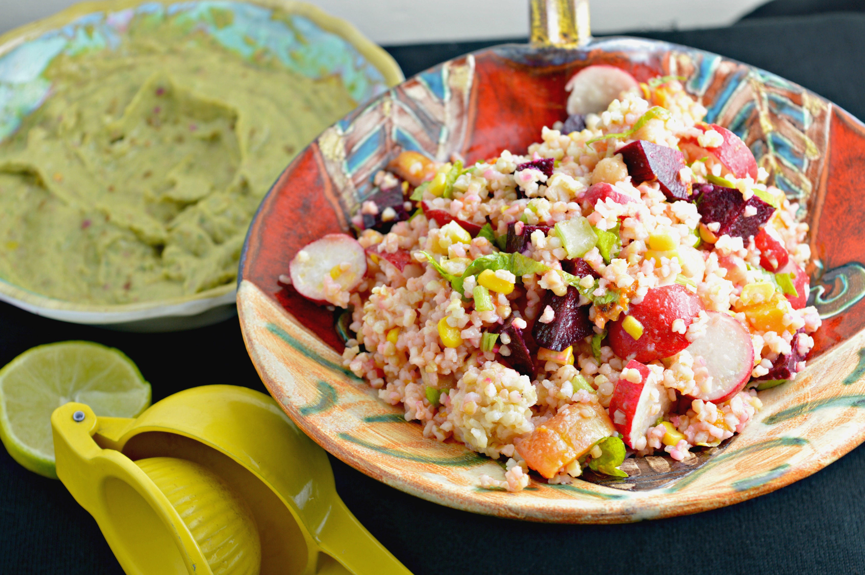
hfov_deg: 24.6
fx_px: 1980
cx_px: 432
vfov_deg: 16.5
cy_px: 288
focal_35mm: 82
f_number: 5.6
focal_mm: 55
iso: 100
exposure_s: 1/20
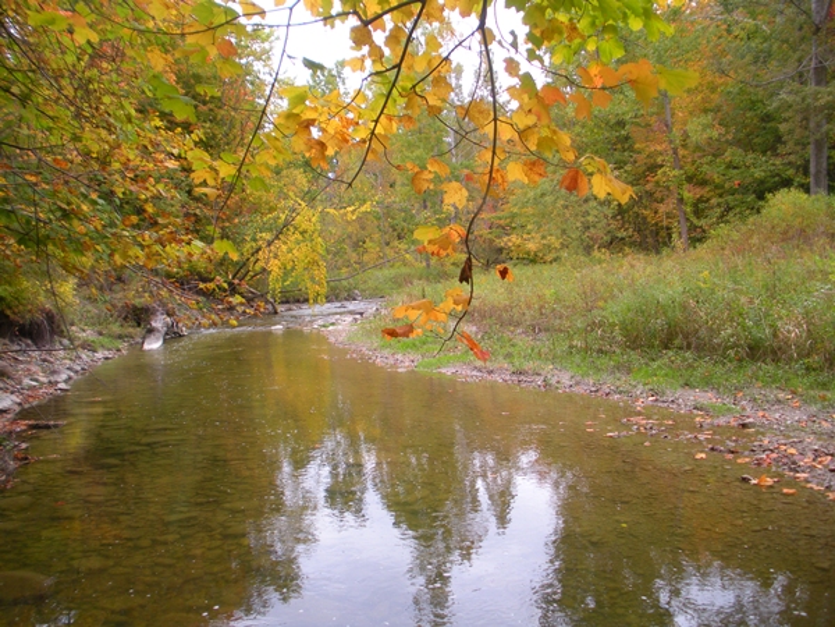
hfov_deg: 51.4
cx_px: 418
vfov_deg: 39.7
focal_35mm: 36
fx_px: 868
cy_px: 314
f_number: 3.5
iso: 65
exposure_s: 1/56.7
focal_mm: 6.3
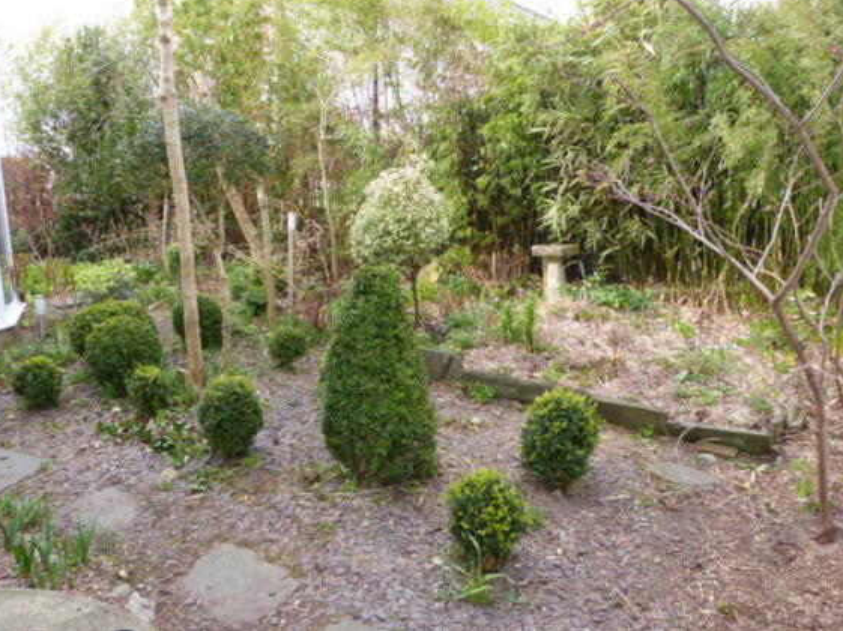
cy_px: 306
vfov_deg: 53.0
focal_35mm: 26
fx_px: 633
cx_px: 418
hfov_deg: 67.3
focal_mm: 4.5
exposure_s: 1/250
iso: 200
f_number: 3.2
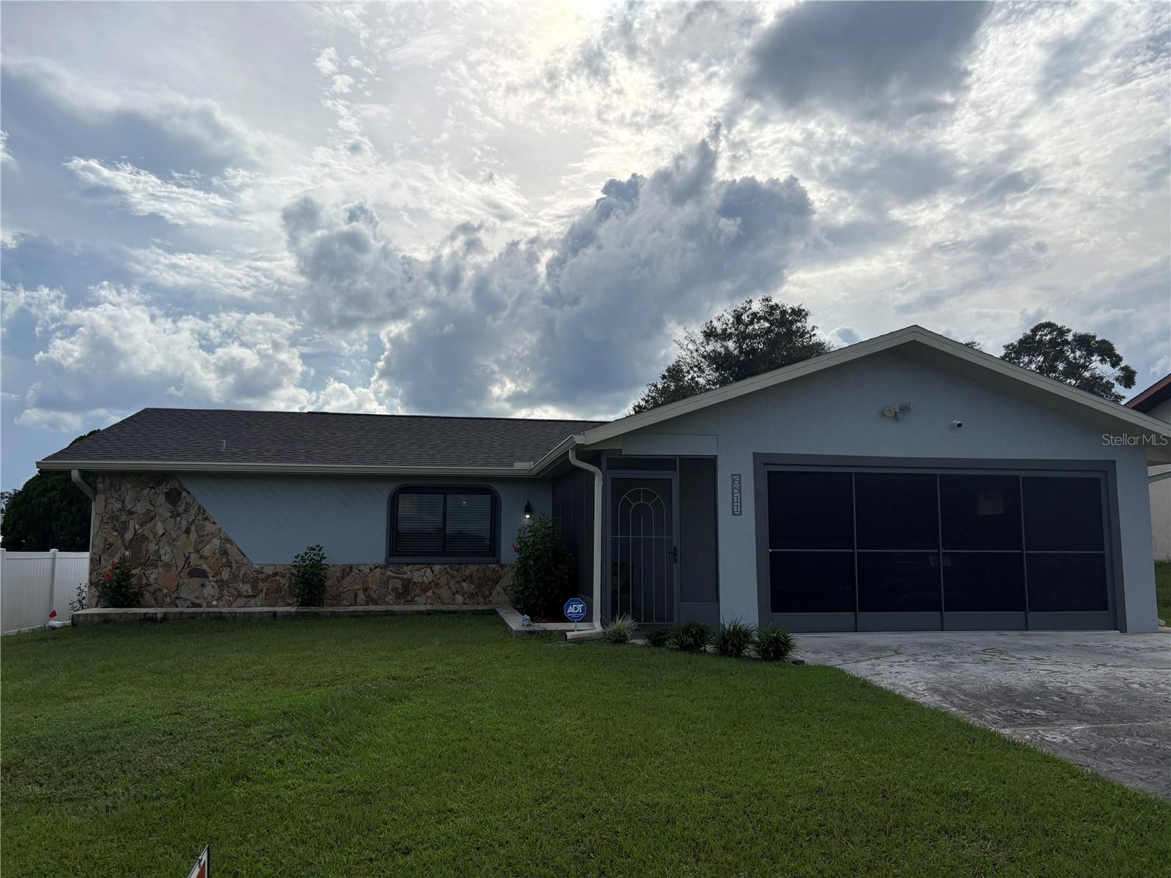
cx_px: 586
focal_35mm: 26
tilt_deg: +6.5
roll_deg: +0.0
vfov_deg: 53.1
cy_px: 439
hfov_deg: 67.3
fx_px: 880
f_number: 1.6
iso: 50
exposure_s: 1/8850
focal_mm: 5.96
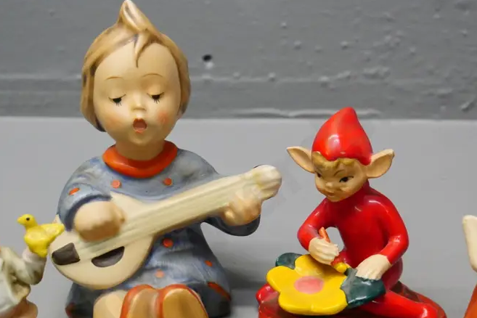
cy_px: 214
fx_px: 1073
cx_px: 235
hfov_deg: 25.1
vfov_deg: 16.8
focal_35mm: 81
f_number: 5
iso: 3200
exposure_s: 1/200
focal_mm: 25
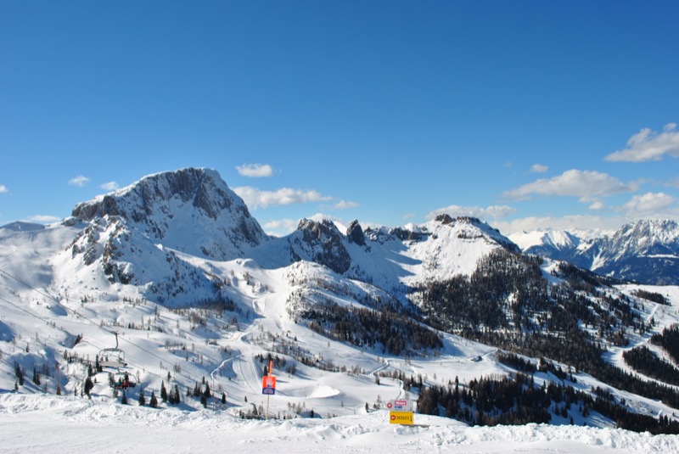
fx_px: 623
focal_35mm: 33
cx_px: 340
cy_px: 227
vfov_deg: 40.0
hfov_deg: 57.2
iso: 100
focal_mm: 22
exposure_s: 1/320
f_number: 10
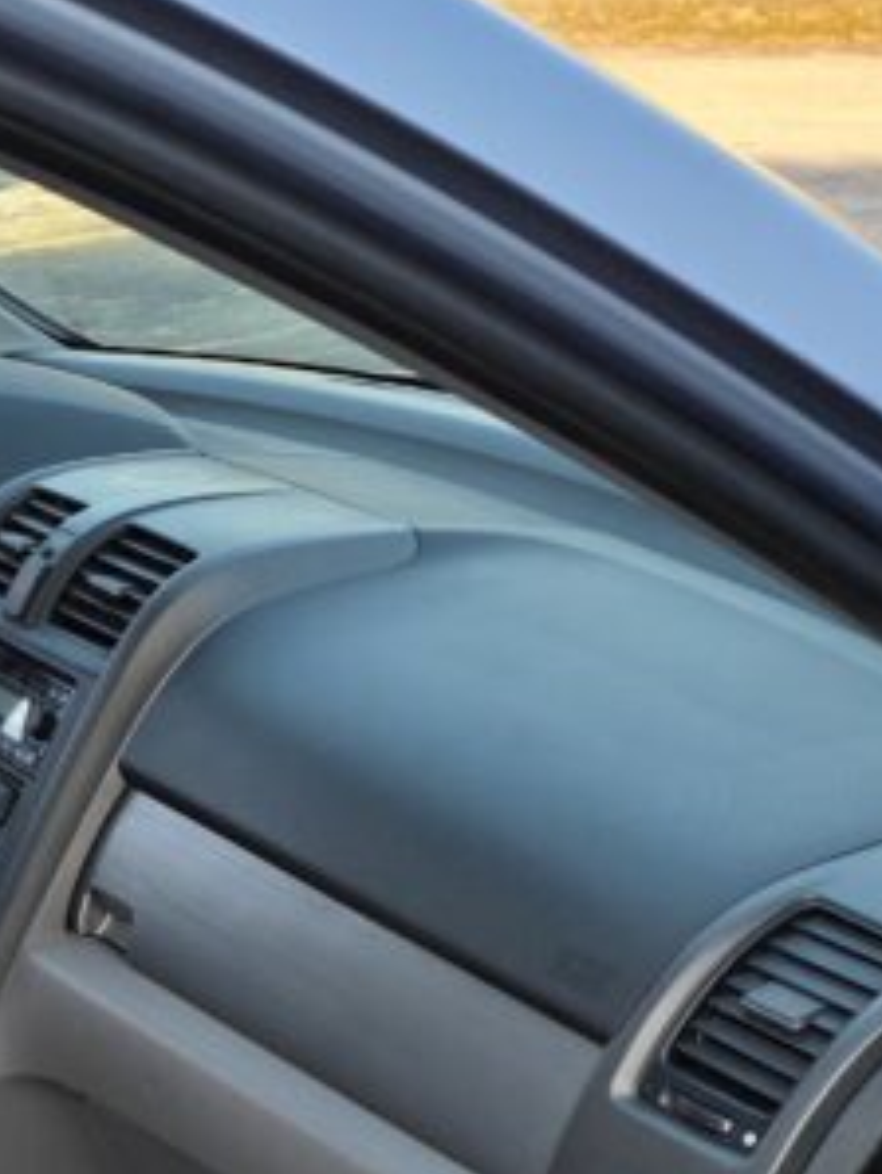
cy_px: 1178
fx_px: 2680
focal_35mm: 79
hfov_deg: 17.7
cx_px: -209
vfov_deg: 23.6
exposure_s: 1/359
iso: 40
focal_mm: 6.25
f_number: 1.7
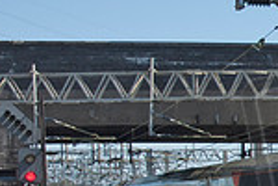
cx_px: 510
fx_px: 1212
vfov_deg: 8.7
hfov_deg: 12.0
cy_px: 209
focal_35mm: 157
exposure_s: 1/200
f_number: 8
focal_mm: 27
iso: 200
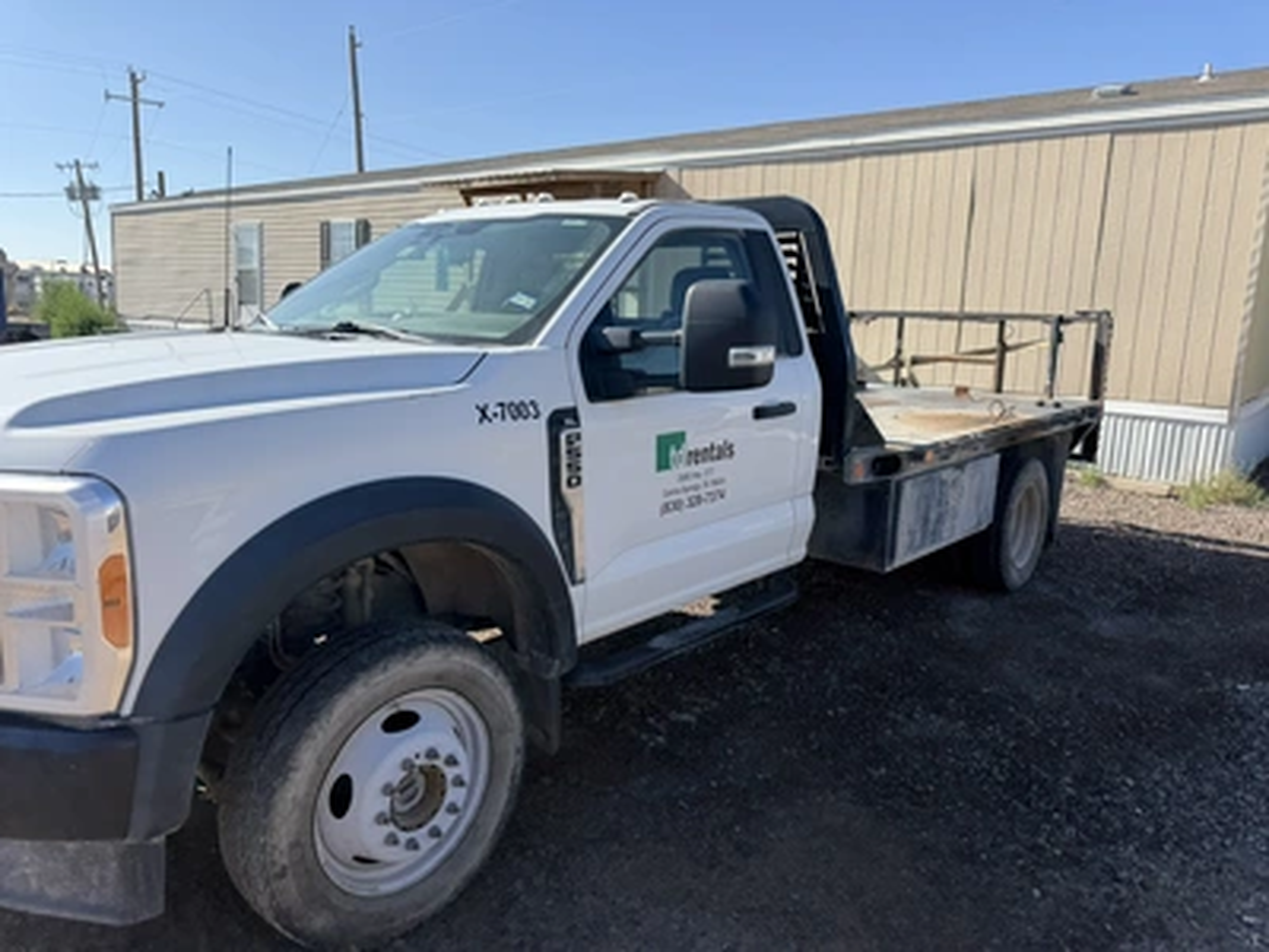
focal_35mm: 24
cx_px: 634
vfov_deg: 56.8
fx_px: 880
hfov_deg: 71.6
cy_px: 476
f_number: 1.78
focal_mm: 6.76
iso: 80
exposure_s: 1/3145
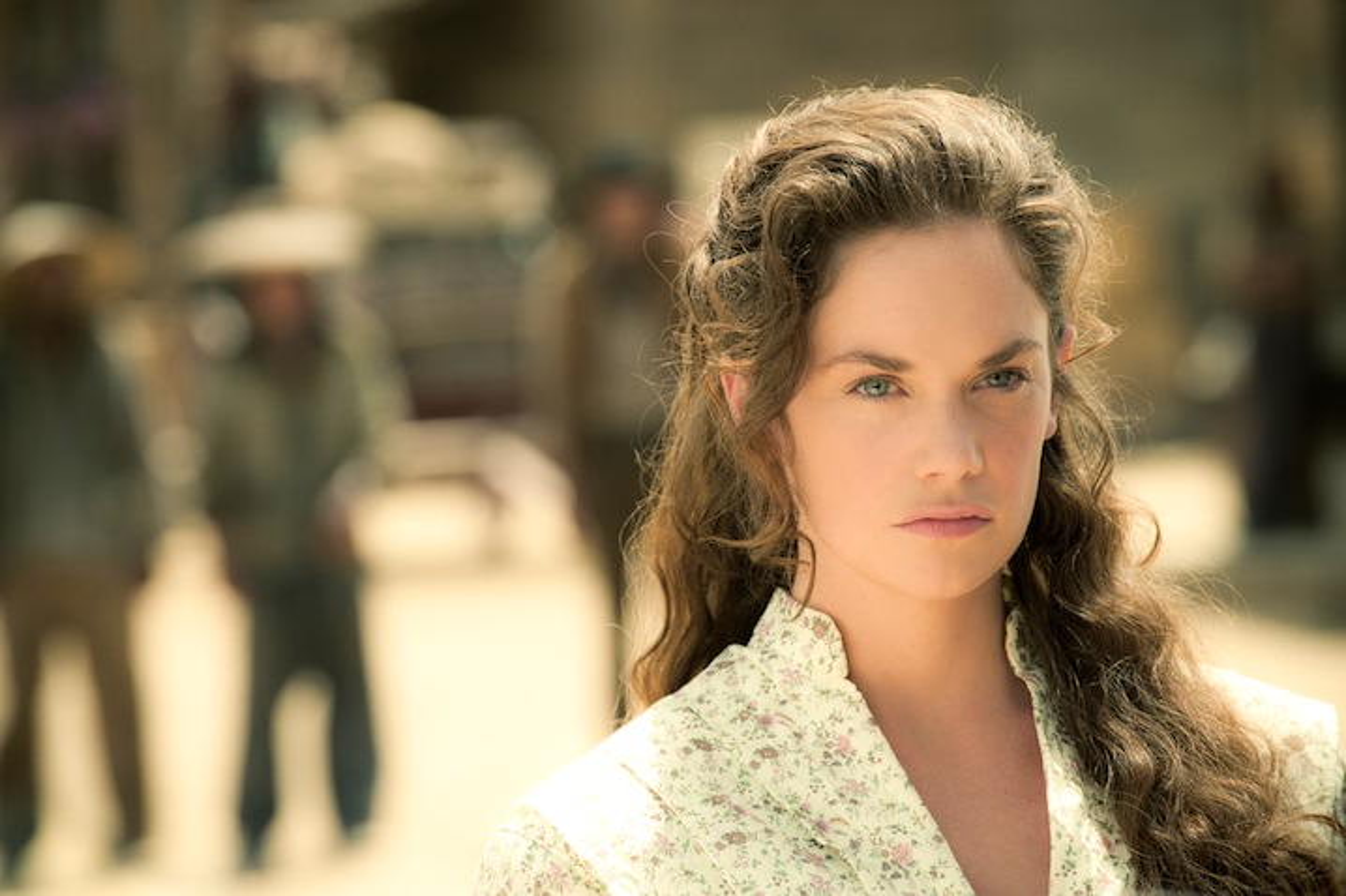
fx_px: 7474
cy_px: 448
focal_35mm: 200
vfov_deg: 6.9
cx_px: 673
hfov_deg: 10.3
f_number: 7.1
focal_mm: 200
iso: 500
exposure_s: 1/1000
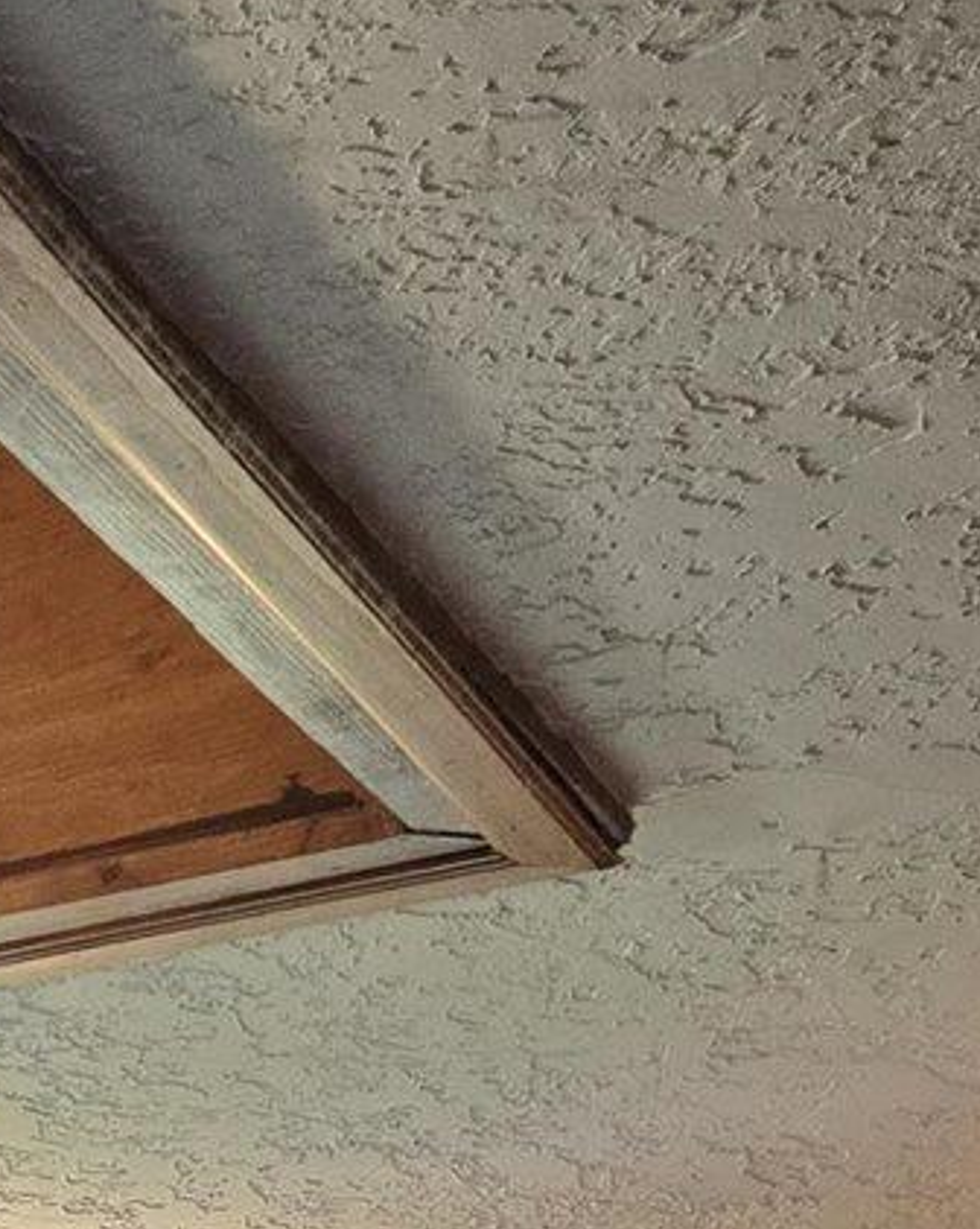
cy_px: 2960
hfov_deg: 12.3
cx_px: -88
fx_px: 4466
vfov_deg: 12.3
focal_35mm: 123
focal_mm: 5.4
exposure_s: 1/120
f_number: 1.8
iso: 200
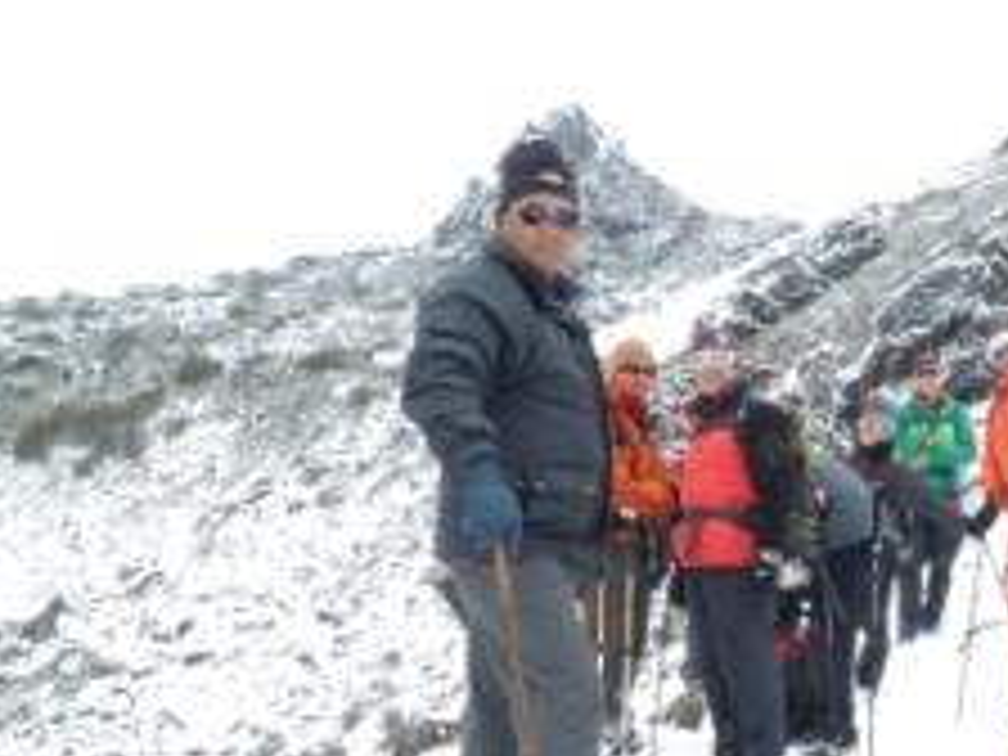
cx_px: 990
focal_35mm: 50
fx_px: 1456
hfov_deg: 34.9
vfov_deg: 28.4
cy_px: 626
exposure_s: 1/30
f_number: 6.3
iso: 80
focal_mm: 4.1
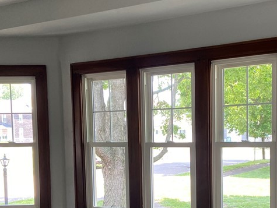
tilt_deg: -3.1
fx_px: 448
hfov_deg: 34.1
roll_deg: +0.8
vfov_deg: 25.7
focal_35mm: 56
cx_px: 173
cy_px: 167
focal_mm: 4.25
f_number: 1.8
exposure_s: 1/121
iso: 125
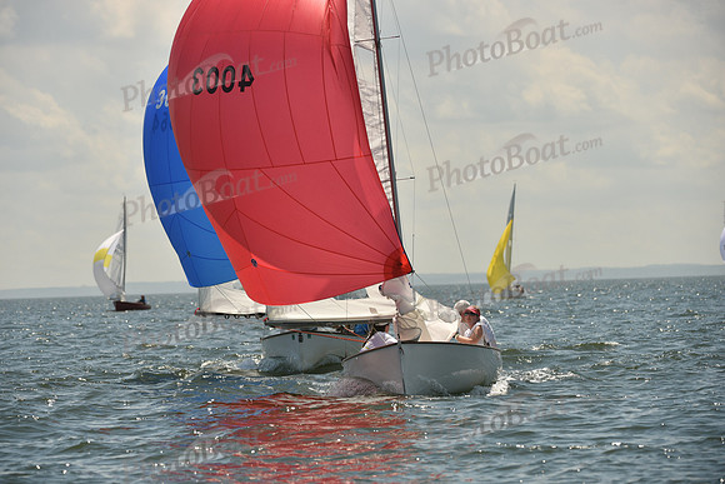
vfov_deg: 6.9
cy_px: 242
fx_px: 4029
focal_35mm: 200
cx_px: 362
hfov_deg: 10.3
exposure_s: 1/2000
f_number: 5.6
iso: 250
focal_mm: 200
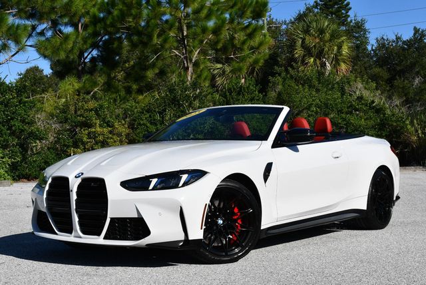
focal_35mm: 58
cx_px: 213
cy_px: 142
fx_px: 687
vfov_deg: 23.4
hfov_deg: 34.5
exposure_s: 1/320
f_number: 9
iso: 100
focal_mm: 29
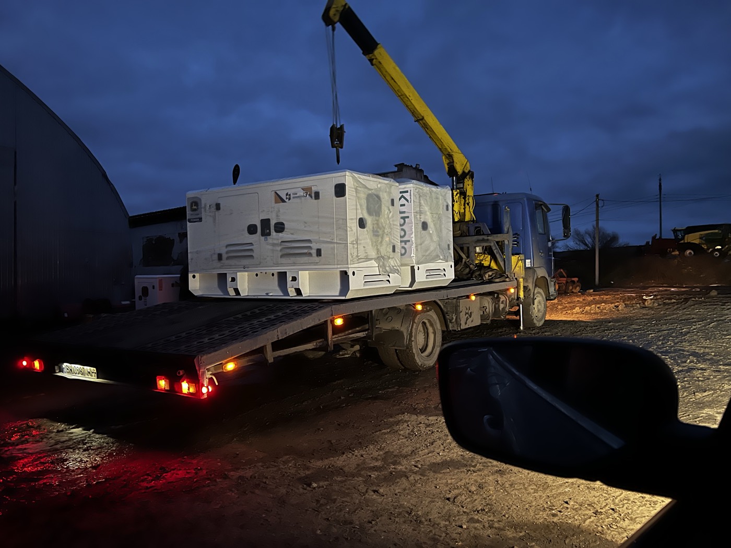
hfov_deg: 67.3
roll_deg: +0.4
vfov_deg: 53.1
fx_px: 549
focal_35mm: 26
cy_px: 274
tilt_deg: +0.1
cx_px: 366
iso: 640
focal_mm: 5.7
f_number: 1.5
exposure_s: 1/13
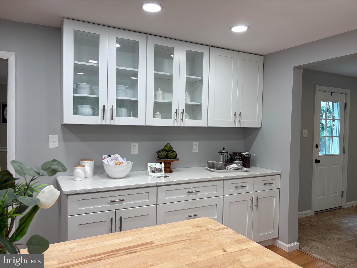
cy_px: 134
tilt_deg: -1.8
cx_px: 178
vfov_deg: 53.1
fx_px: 268
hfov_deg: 67.3
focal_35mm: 26
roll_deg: -1.8
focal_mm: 5.96
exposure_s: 1/120
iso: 64
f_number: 1.6
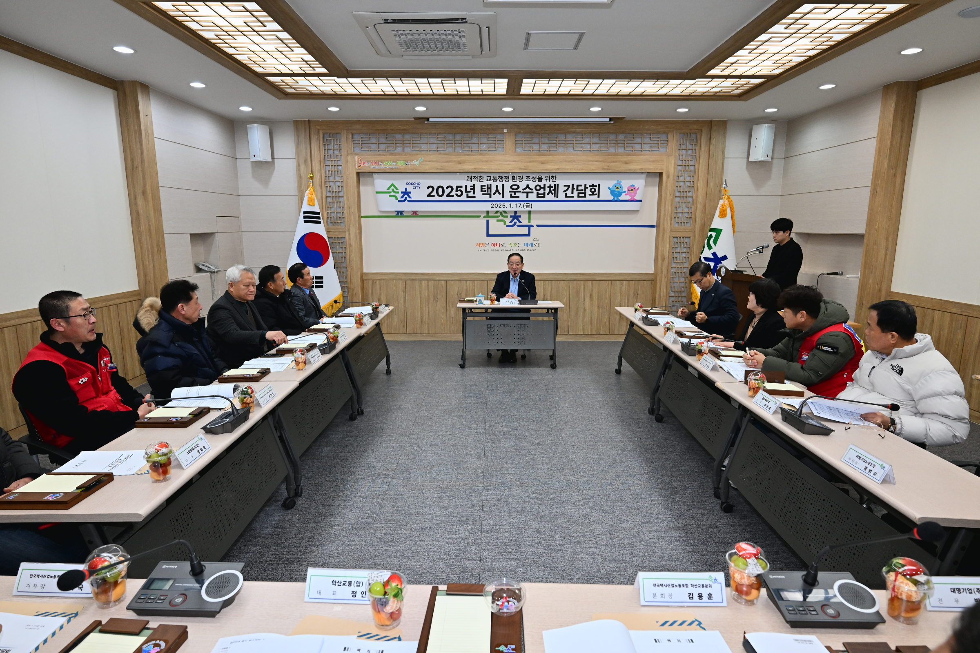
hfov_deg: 82.6
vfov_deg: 60.7
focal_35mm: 20
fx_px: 558
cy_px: 326
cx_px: 490
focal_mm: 20.5
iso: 800
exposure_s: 1/160
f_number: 5
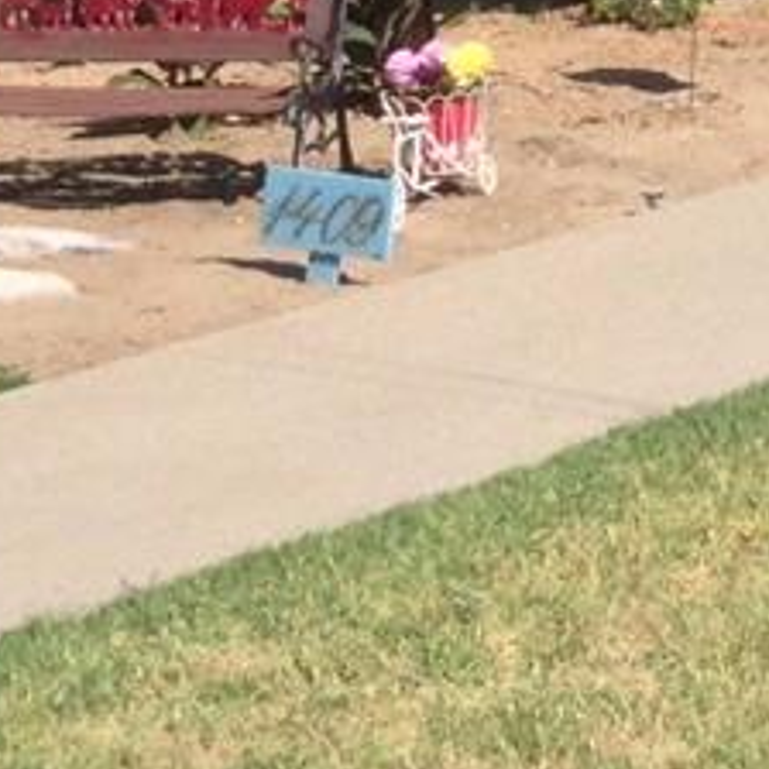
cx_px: 1644
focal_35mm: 195
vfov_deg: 8.5
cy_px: -731
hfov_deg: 8.4
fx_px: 4901
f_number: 2.4
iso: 50
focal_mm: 4.12
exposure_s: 1/1355
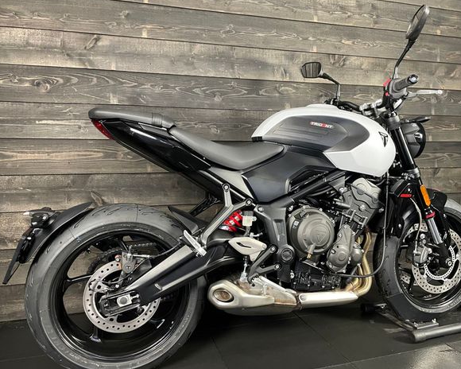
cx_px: 242
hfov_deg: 62.2
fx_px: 382
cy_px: 184
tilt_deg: -0.9
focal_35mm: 28
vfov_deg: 51.5
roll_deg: +0.8
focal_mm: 4.2
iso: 400
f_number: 1.6
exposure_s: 1/33
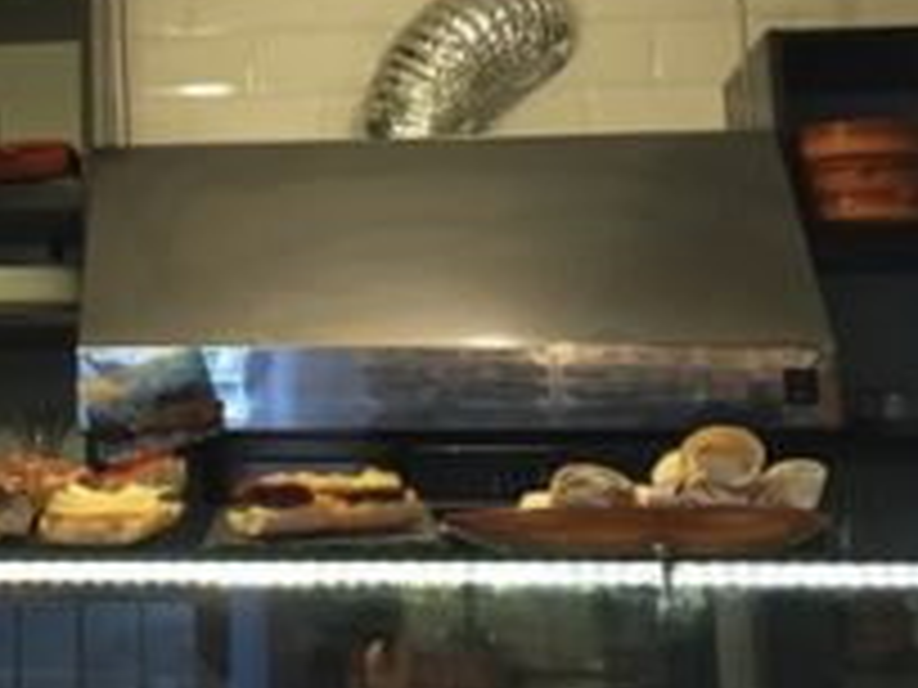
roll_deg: -1.0
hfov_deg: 20.8
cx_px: -9
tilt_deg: +13.9
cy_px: 4
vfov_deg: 15.9
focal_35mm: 91
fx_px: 2413
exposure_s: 1/33
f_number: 2.2
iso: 125
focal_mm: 4.15
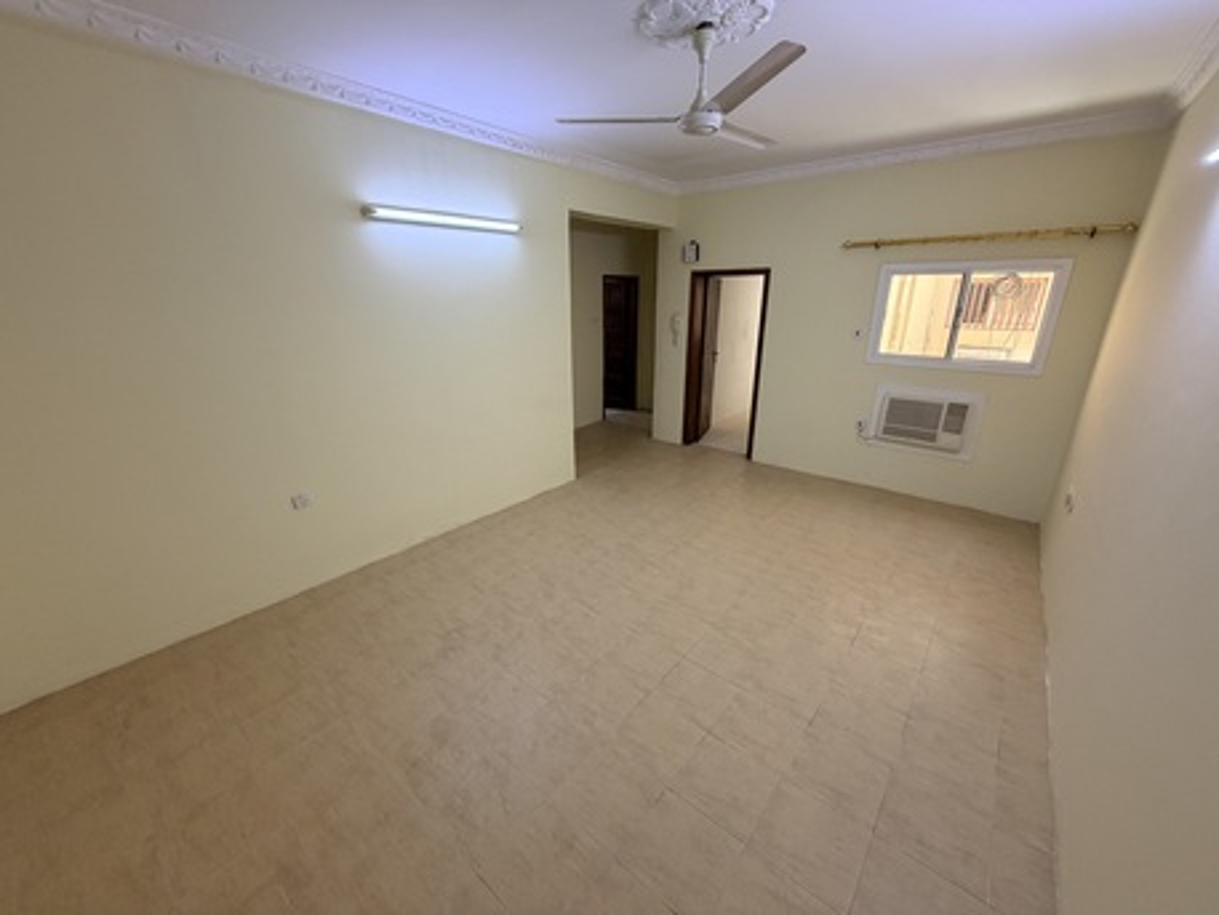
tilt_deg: -17.6
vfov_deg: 85.7
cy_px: 458
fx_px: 493
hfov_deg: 102.0
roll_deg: +0.4
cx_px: 610
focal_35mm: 14
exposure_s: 1/50
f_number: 2.2
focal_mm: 2.22
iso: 200
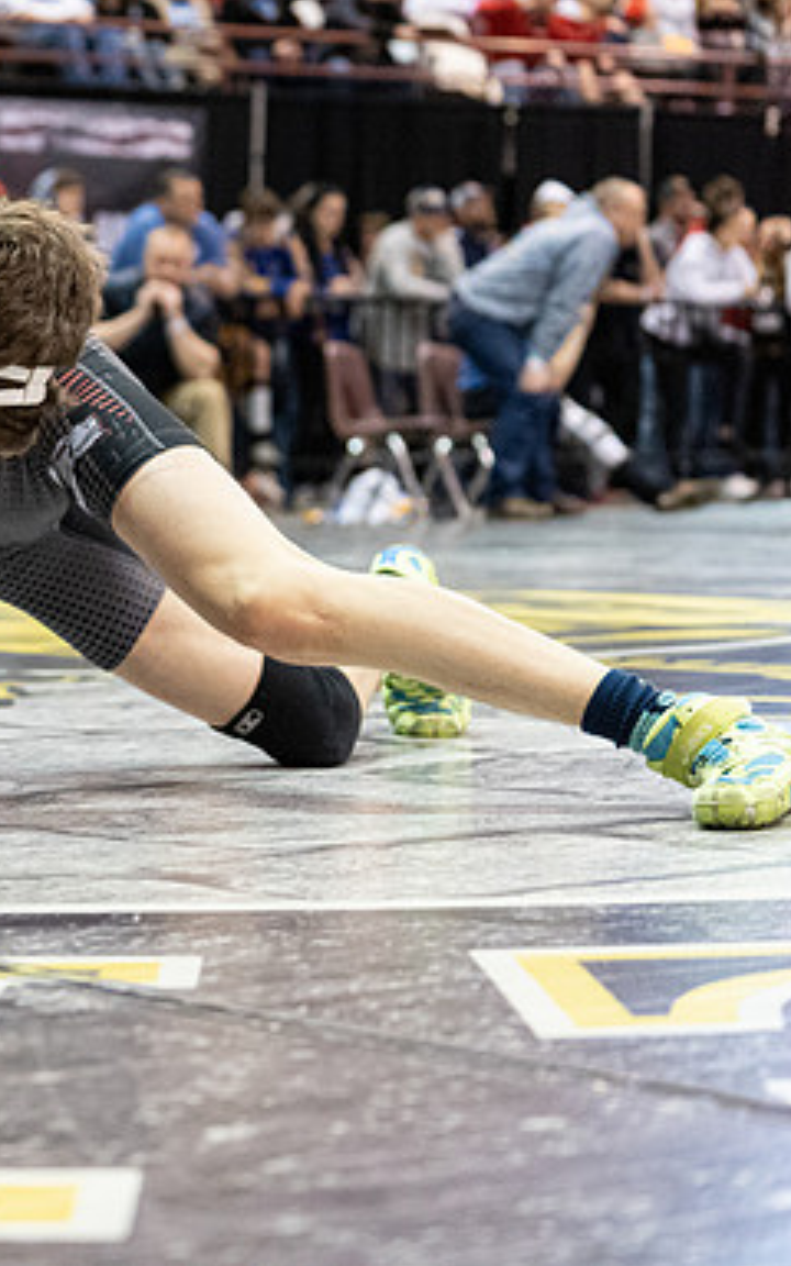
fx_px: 3829
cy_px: 635
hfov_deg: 11.6
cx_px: -92
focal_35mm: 111
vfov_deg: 18.8
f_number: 4
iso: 10000
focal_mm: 72
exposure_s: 1/500
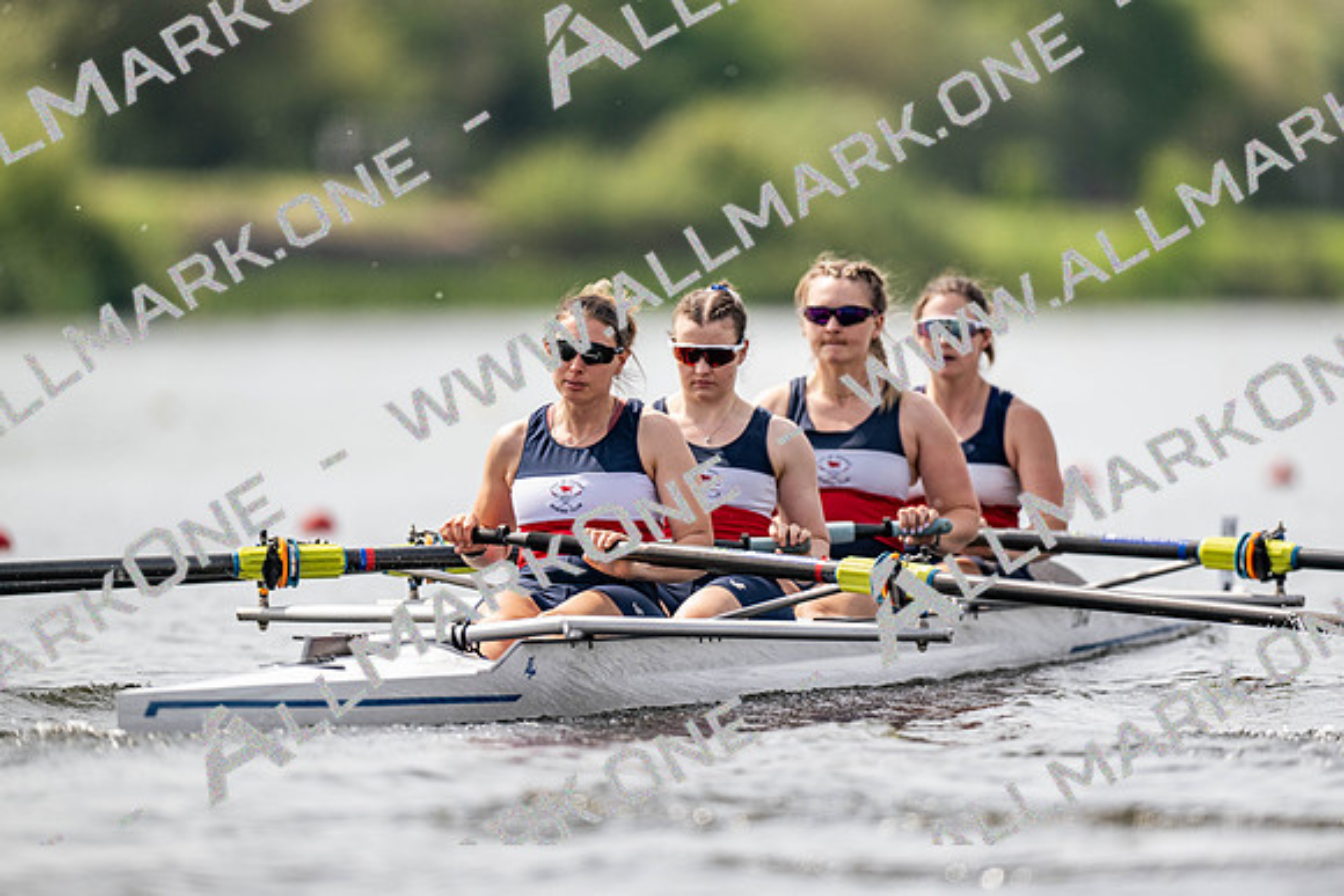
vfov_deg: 2.3
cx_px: 672
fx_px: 22404
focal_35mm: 600
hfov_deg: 3.4
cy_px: 448
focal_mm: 600
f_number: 4
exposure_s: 1/2500
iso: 320
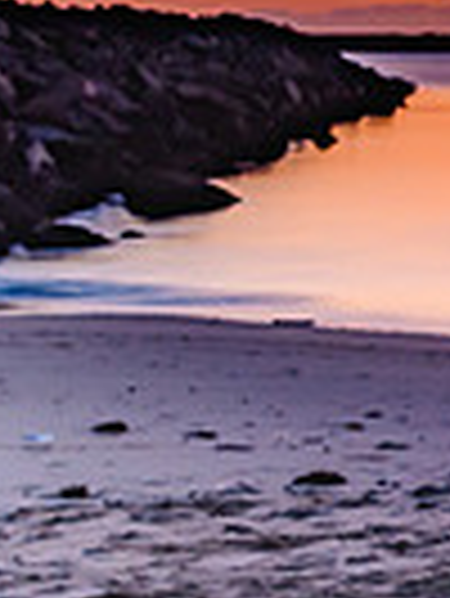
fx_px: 2457
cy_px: 16
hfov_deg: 9.2
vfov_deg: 13.7
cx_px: 1134
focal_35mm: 142
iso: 400
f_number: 7.1
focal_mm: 22
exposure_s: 3
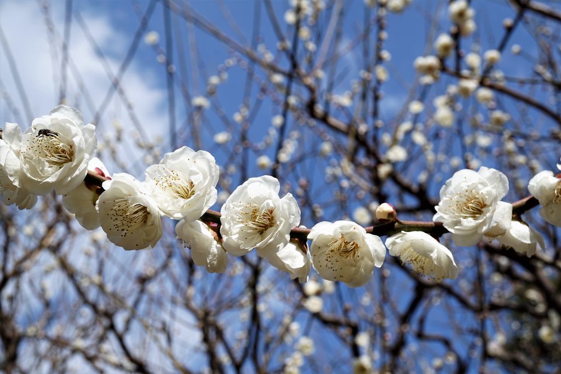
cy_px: 187
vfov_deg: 29.9
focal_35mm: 45
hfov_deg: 43.6
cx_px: 280
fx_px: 701
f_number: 9
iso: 100
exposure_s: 1/250
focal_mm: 30
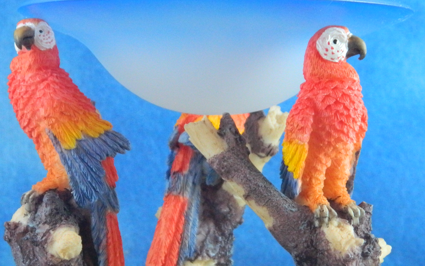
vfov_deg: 12.3
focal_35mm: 106
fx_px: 1228
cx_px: 192
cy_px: 199
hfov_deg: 19.6
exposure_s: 1/20
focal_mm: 10.2
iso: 400
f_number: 3.8
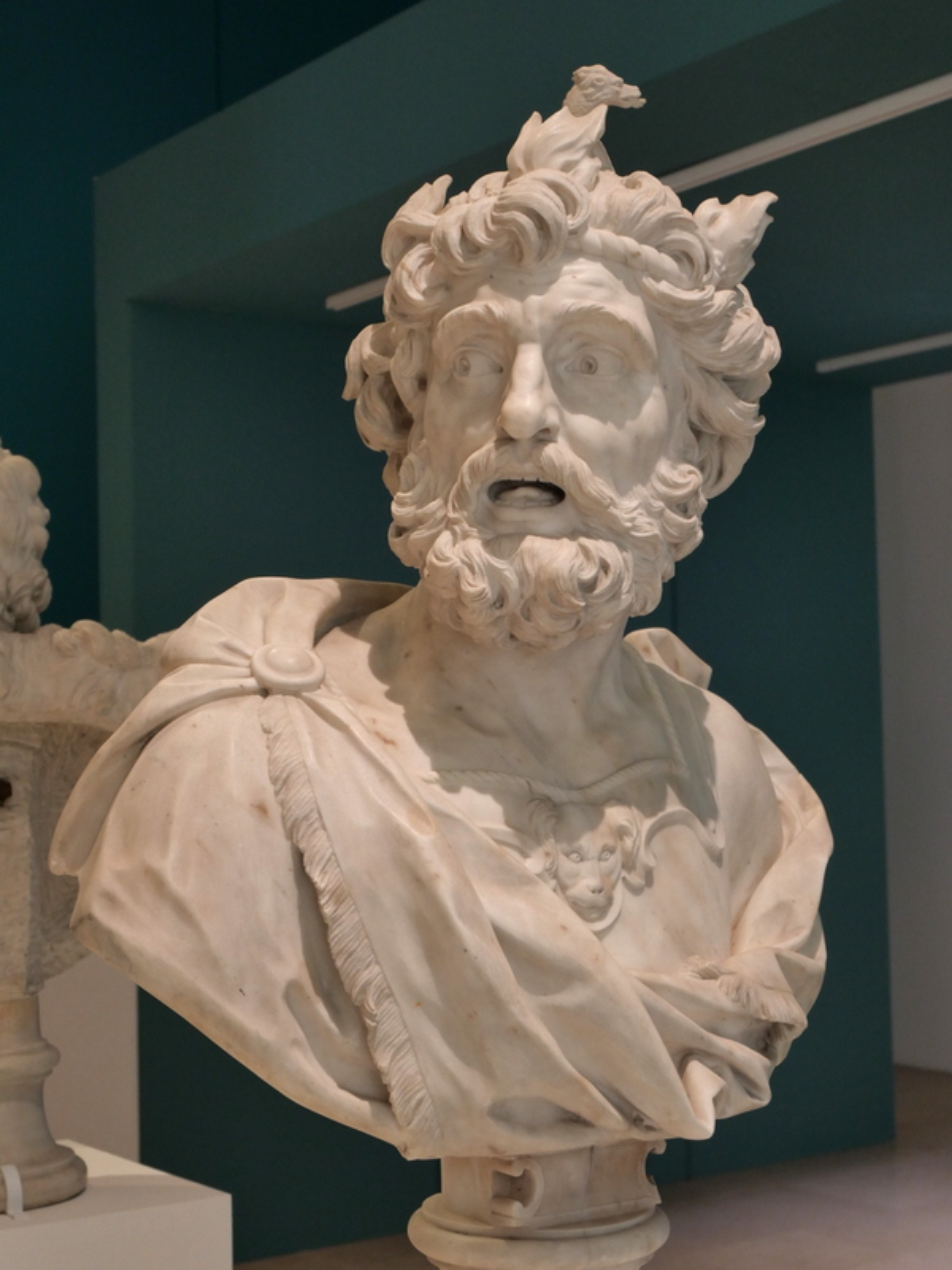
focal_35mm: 56
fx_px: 2053
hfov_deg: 26.1
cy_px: 635
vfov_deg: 34.3
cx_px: 476
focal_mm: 28
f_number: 5.4
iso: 3200
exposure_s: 1/20
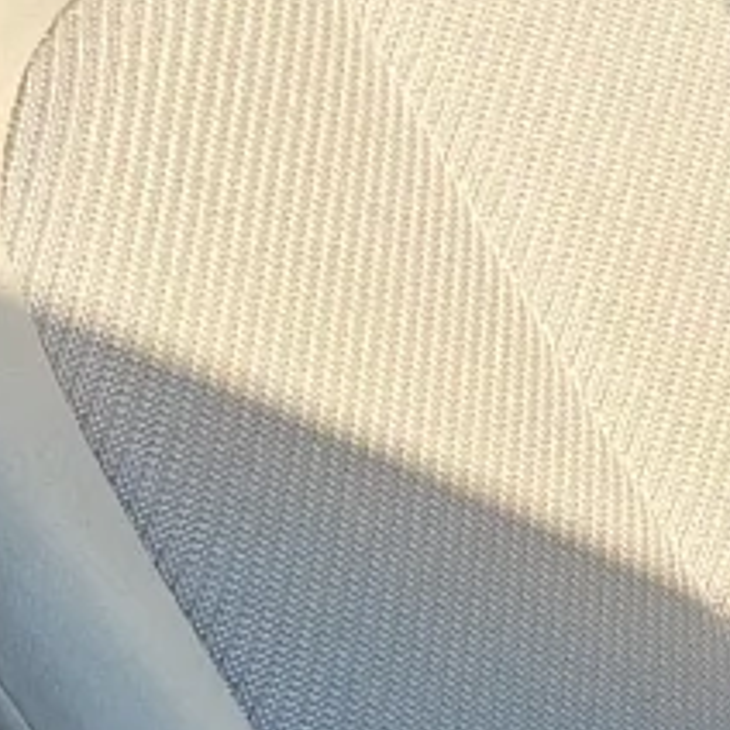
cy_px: 475
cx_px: 1787
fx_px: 4581
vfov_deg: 9.1
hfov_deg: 8.3
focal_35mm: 192
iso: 80
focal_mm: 5.59
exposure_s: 1/604
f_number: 1.8
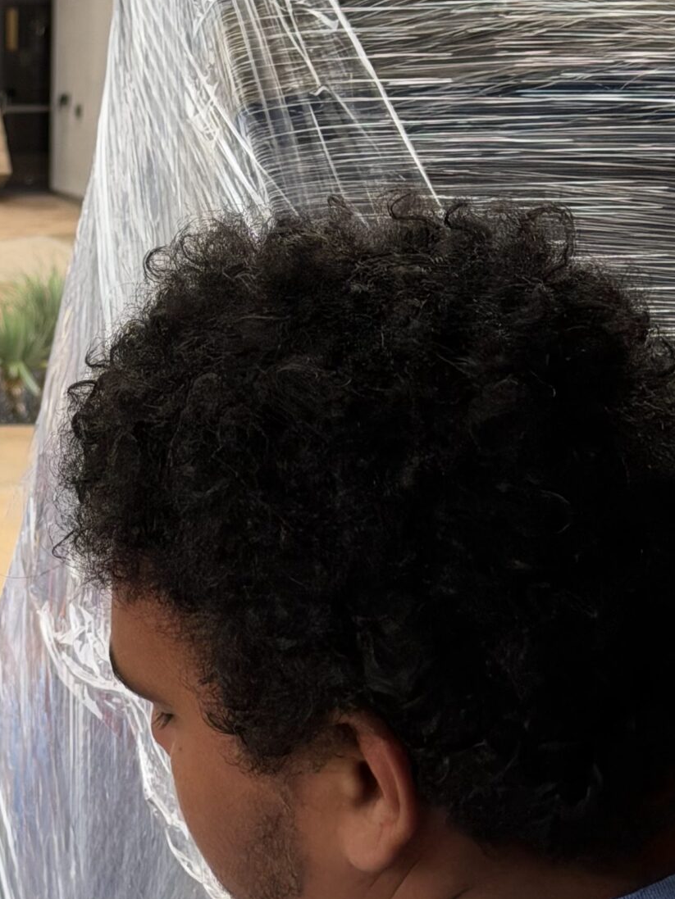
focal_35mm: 112
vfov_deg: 17.5
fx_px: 2911
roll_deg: +0.3
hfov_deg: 13.0
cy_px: 621
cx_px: -79
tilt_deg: -9.8
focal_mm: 6.76
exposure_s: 1/299
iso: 80
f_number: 1.78
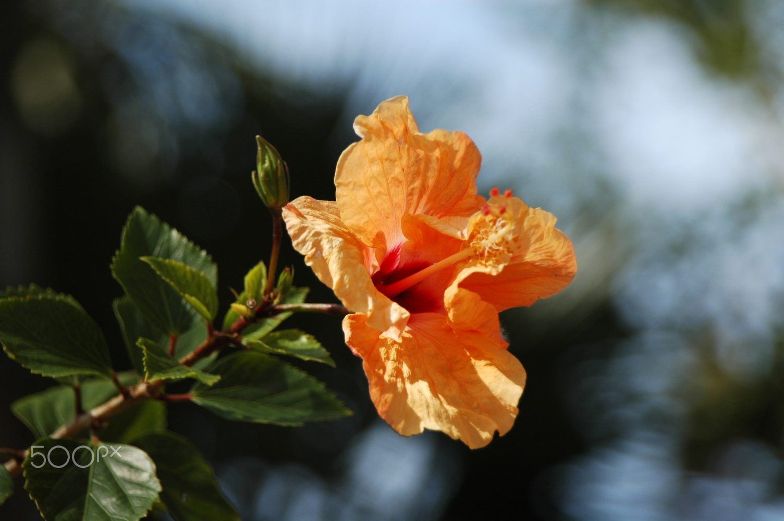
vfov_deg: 4.6
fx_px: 6527
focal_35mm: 300
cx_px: 392
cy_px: 260
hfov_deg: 6.9
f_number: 5.6
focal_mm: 200
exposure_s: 1/500
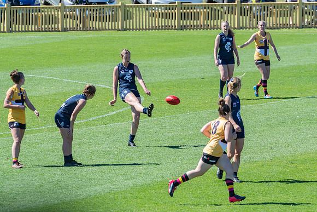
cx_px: 158
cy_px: 106
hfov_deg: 3.8
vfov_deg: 2.5
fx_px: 4756
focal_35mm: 540
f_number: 10
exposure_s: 1/1600
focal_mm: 360
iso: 800
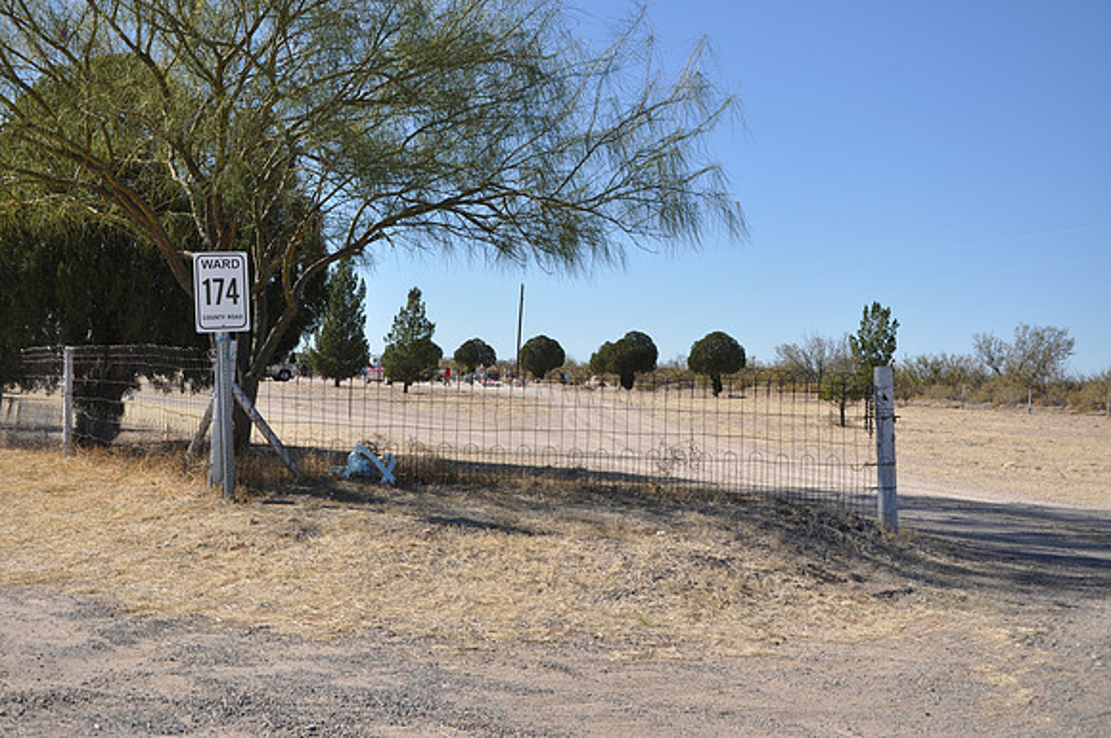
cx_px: 556
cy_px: 369
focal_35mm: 48
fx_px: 1479
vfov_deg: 28.0
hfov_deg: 41.2
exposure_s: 1/200
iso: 200
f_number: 7.1
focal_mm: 32
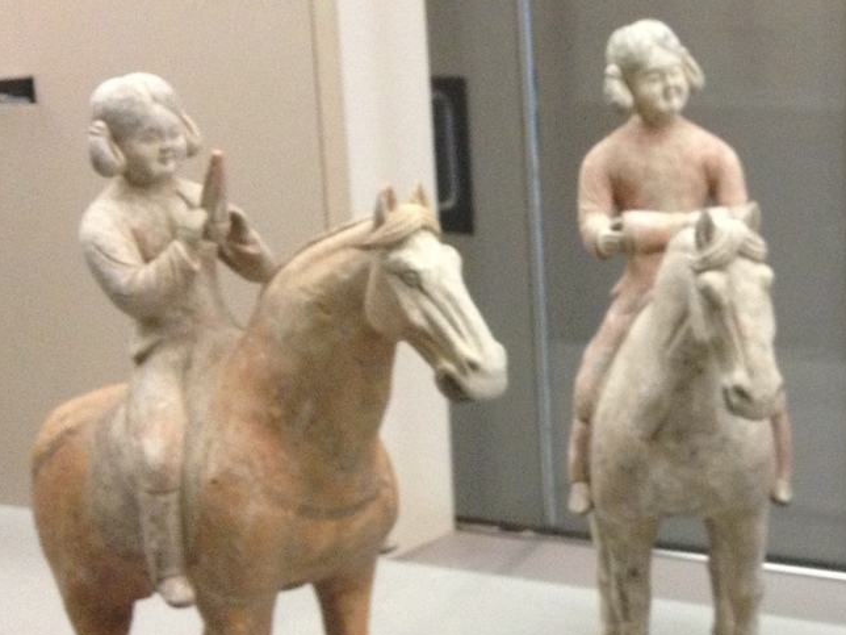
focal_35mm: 87
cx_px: 901
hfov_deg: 21.5
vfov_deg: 17.0
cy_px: 337
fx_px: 2126
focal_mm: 4.28
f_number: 2.4
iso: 250
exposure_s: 1/20
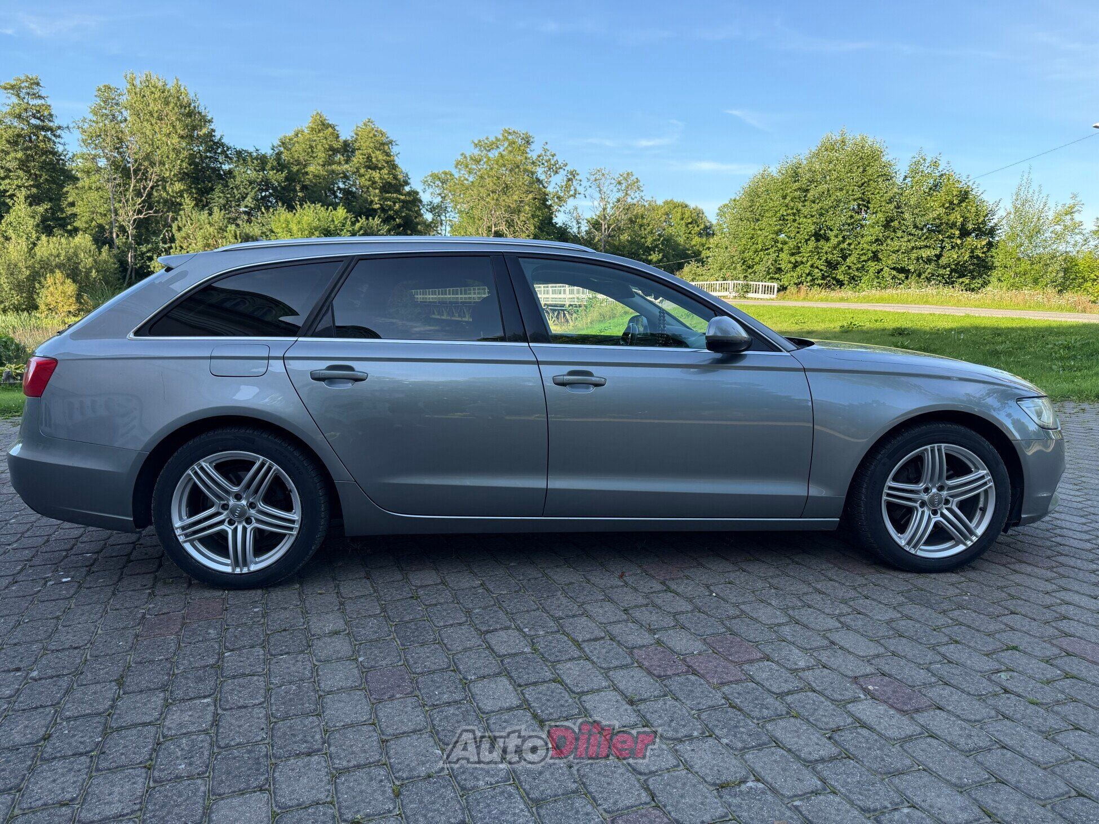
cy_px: 412
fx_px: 762
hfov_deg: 71.6
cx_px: 550
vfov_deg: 56.8
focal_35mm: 24
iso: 100
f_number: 1.78
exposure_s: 1/1174
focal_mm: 6.76
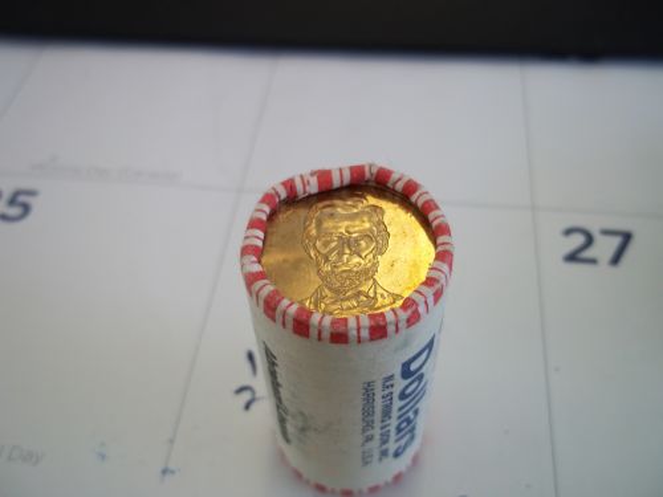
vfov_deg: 39.7
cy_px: 248
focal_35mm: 36
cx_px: 332
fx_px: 690
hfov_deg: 51.4
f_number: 3.1
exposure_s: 1/80
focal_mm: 6.5
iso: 80
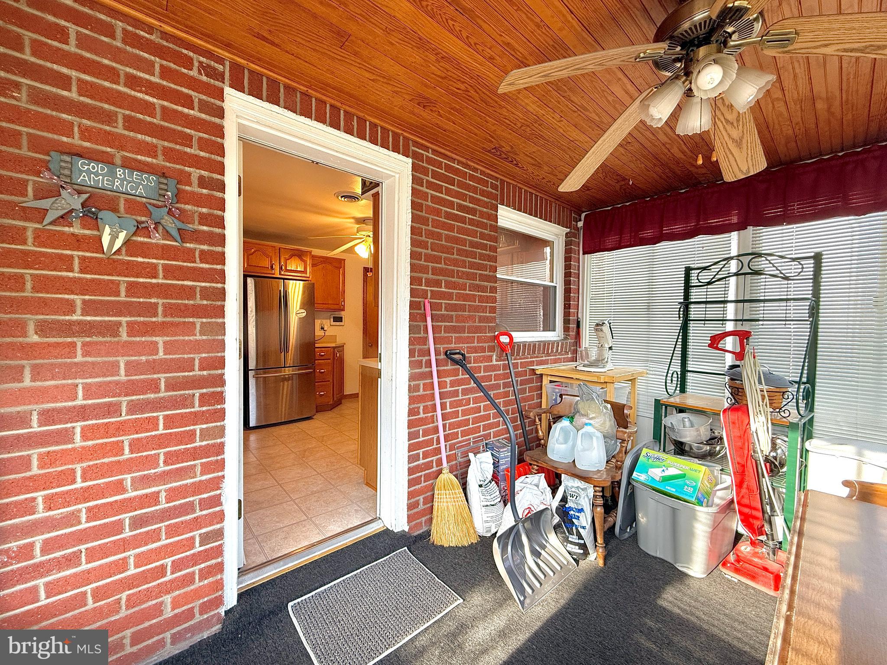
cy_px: 332
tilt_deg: -0.5
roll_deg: -0.9
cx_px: 444
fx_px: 359
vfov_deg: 85.7
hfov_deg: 102.1
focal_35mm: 14
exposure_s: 1/99
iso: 125
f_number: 2.2
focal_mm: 2.22
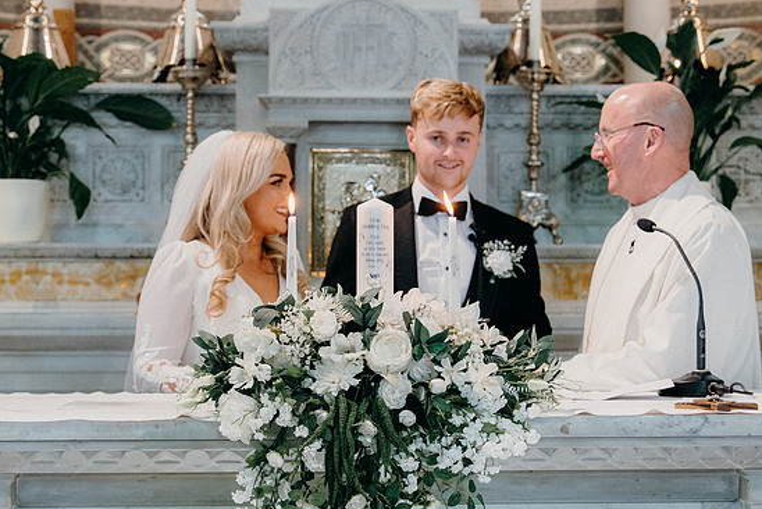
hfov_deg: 22.1
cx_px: 402
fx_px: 1948
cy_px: 259
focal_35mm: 92
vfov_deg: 14.9
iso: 2500
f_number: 3.5
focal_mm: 58
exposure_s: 1/160
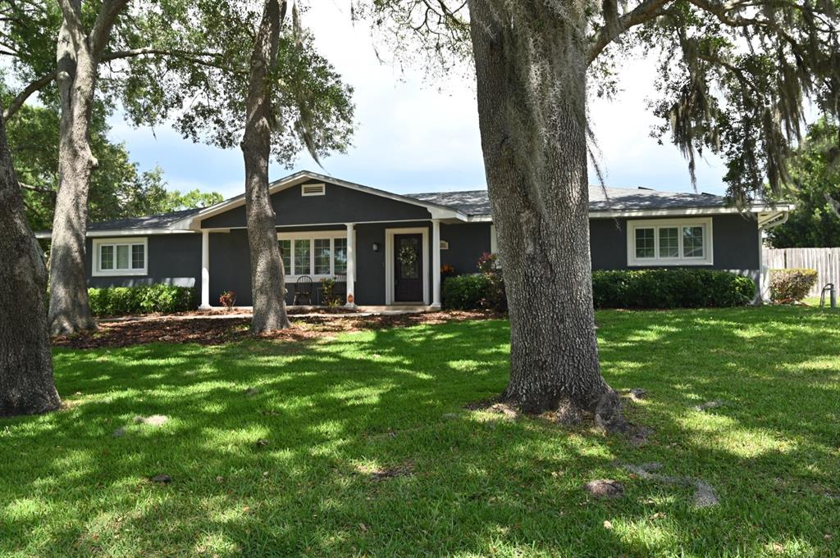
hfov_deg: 62.0
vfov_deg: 43.5
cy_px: 279
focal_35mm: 30
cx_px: 420
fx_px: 699
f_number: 5.6
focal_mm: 30
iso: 140
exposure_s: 1/250
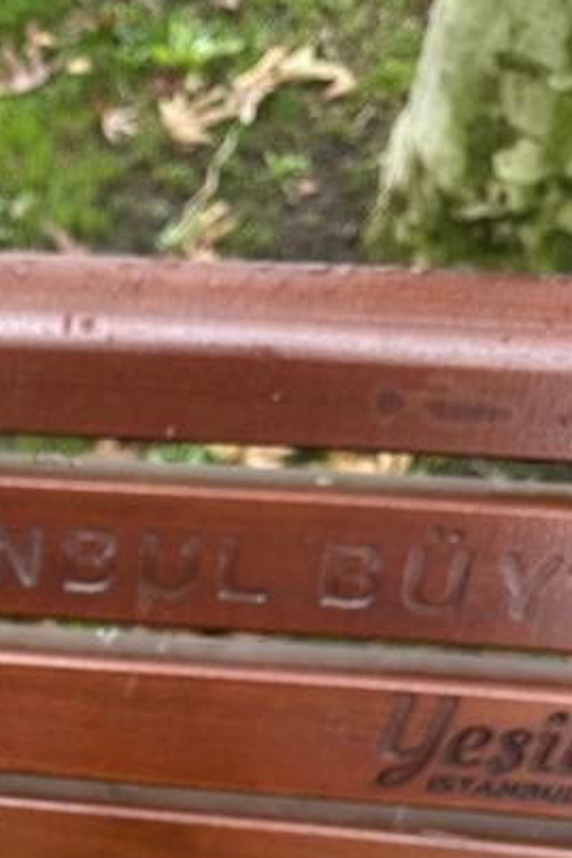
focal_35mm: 57
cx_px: -47
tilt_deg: -57.0
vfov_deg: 31.6
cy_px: 909
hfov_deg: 22.5
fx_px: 1357
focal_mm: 6.86
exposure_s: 1/121
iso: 160
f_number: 1.78
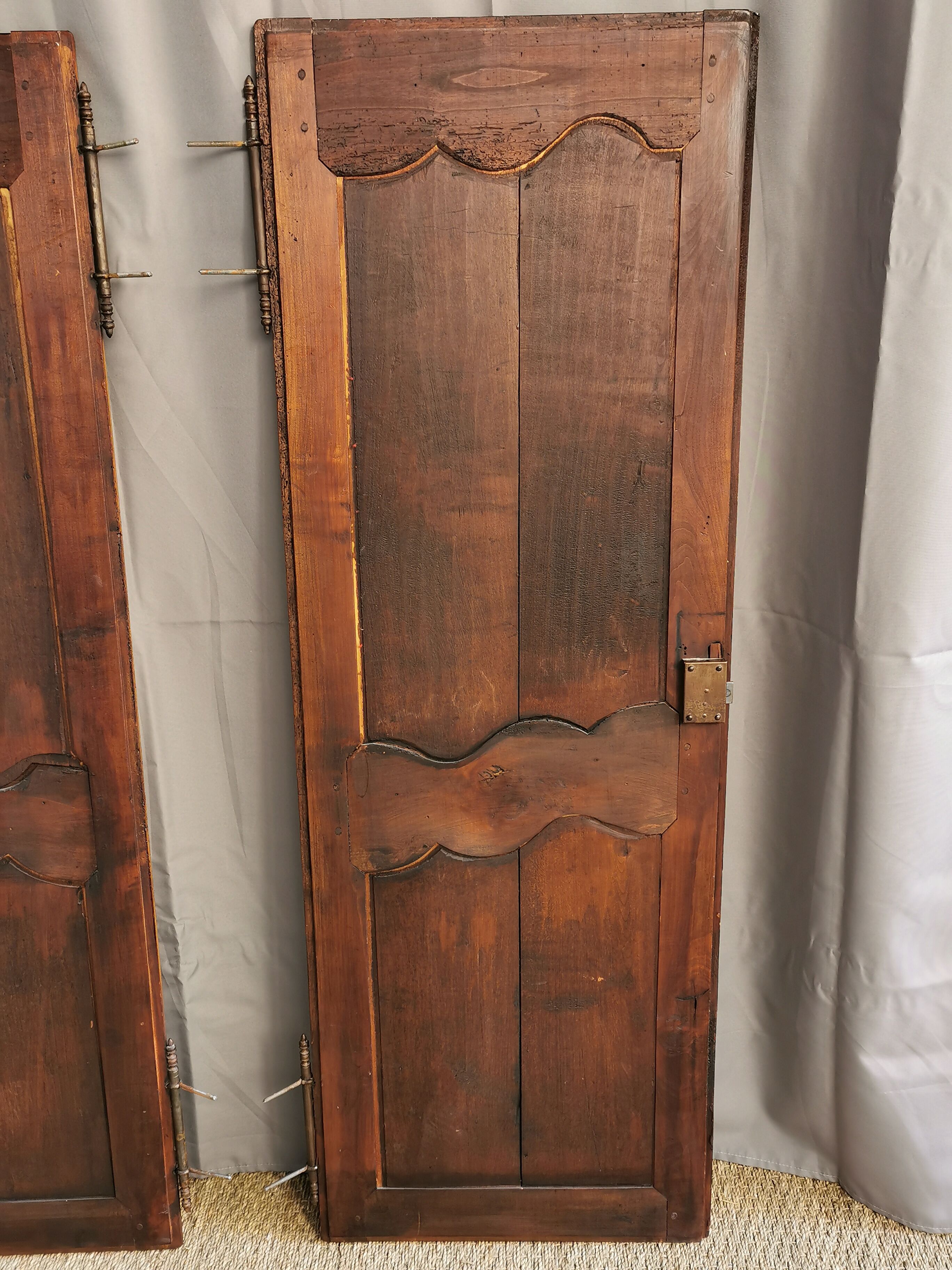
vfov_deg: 55.4
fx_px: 1210
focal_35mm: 33
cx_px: 476
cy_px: 635
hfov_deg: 42.9
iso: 125
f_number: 1.8
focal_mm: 5.58
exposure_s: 1/100
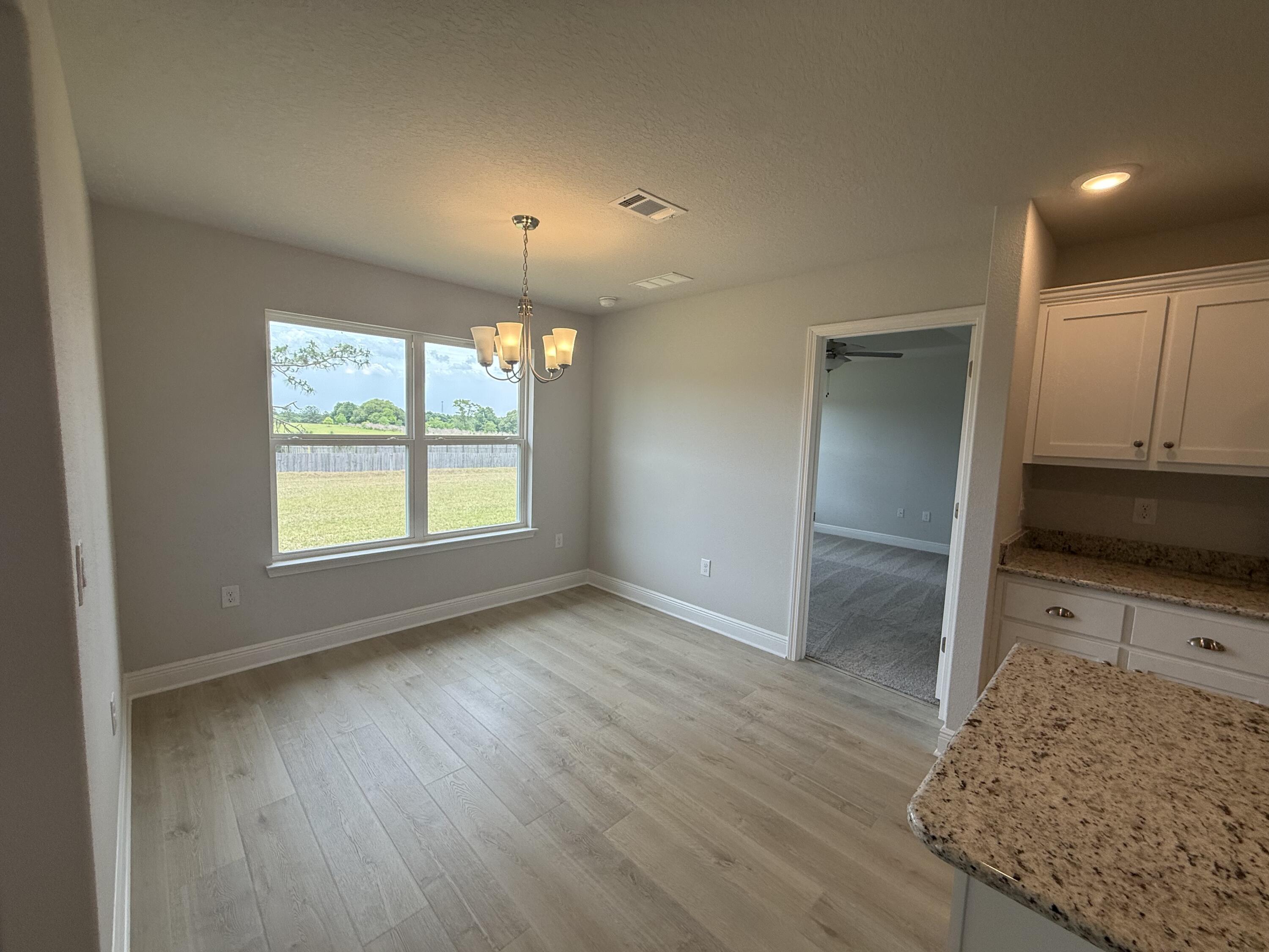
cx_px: 634
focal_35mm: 14
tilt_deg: -5.4
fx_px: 513
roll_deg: -1.7
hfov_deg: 102.1
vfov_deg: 85.7
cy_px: 476
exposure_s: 1/251
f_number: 2.2
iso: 64
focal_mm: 2.22
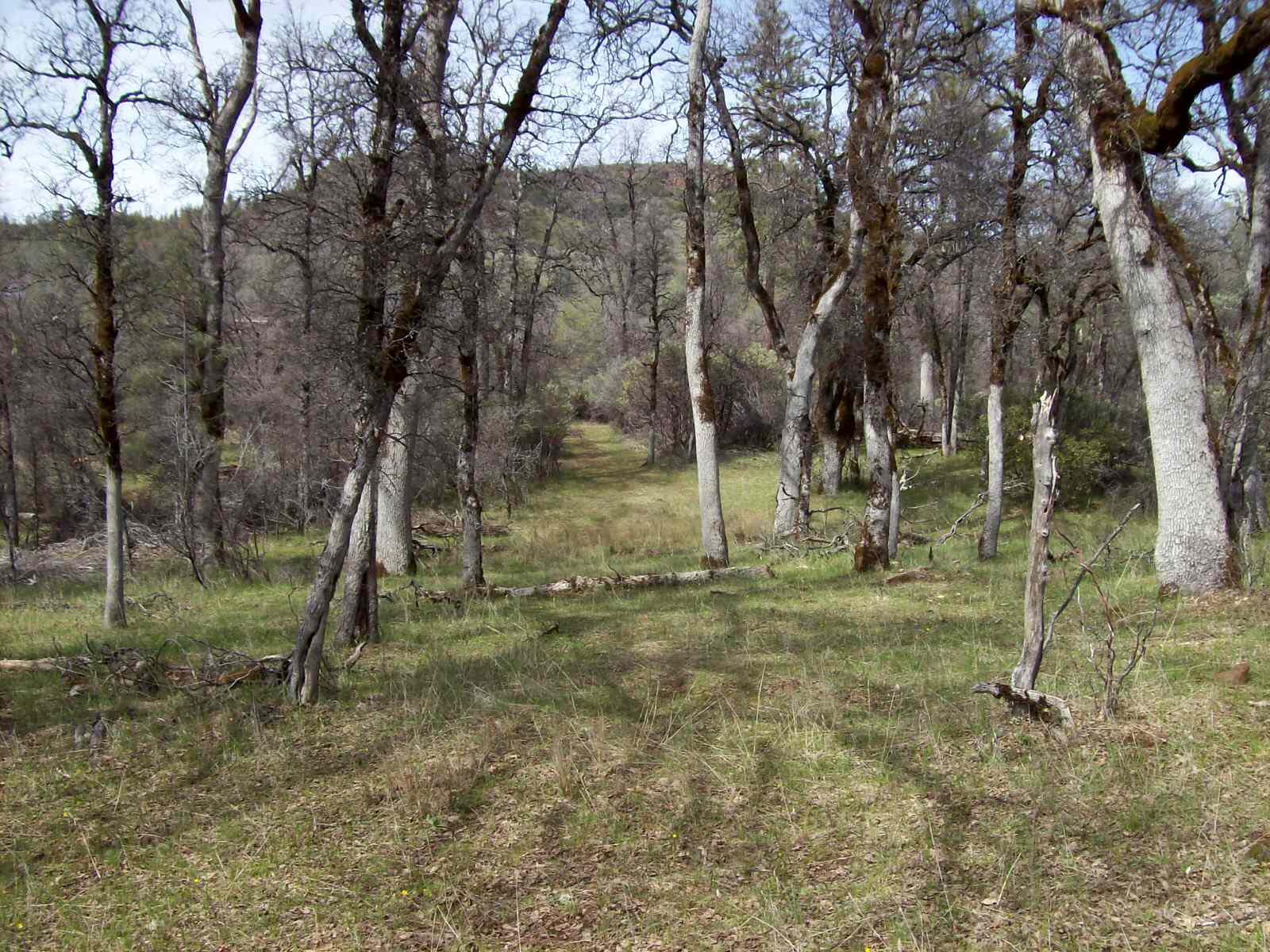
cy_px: 476
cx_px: 635
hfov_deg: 51.4
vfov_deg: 39.7
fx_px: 1321
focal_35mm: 36
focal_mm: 6
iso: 80
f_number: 4.8
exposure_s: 1/431
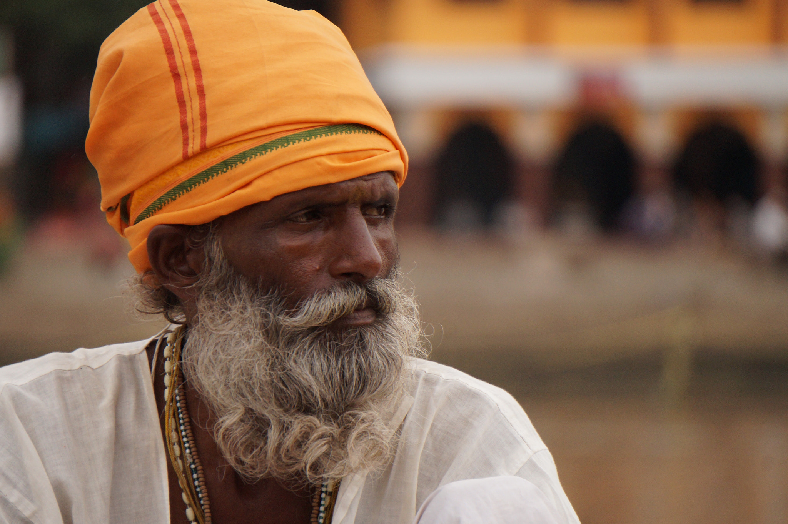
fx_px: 6891
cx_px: 394
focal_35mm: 315
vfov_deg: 4.4
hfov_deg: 6.5
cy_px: 262
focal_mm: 210
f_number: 6.3
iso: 1000
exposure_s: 1/400
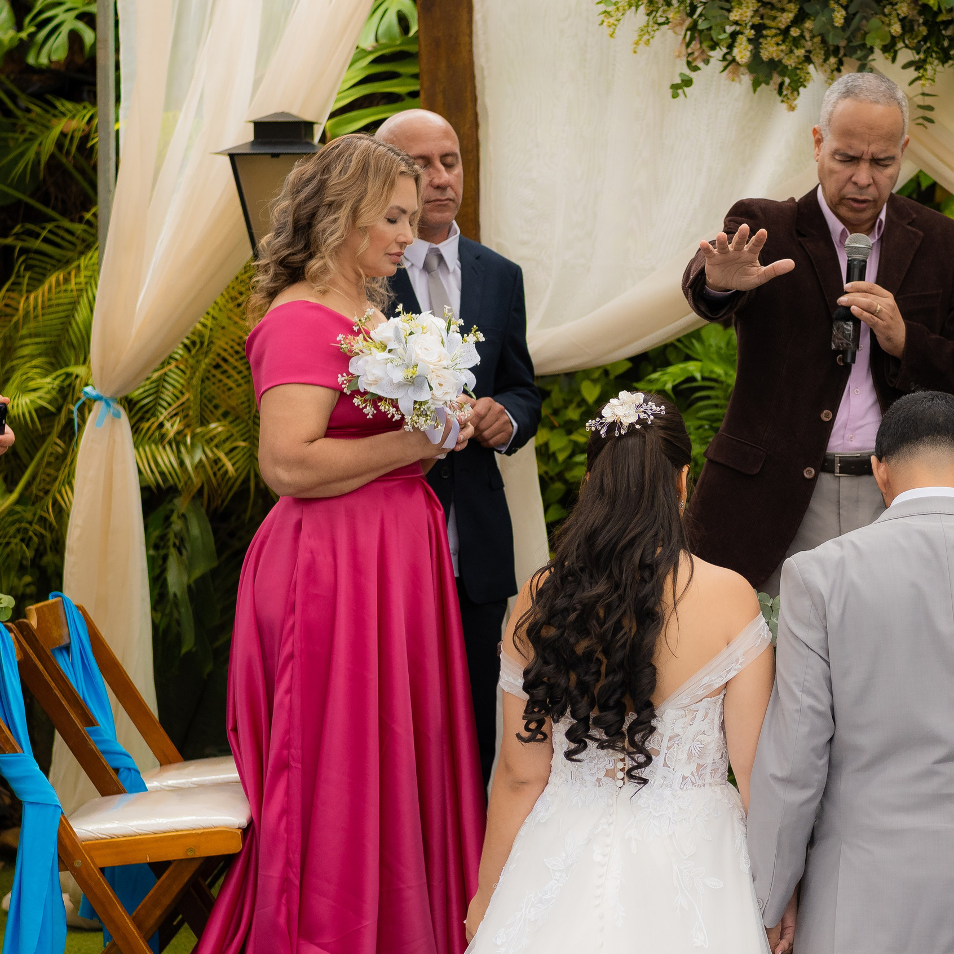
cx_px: 702
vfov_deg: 16.1
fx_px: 3367
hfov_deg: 16.1
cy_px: 478
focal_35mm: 108
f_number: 2.8
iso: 500
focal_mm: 56
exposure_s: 1/250
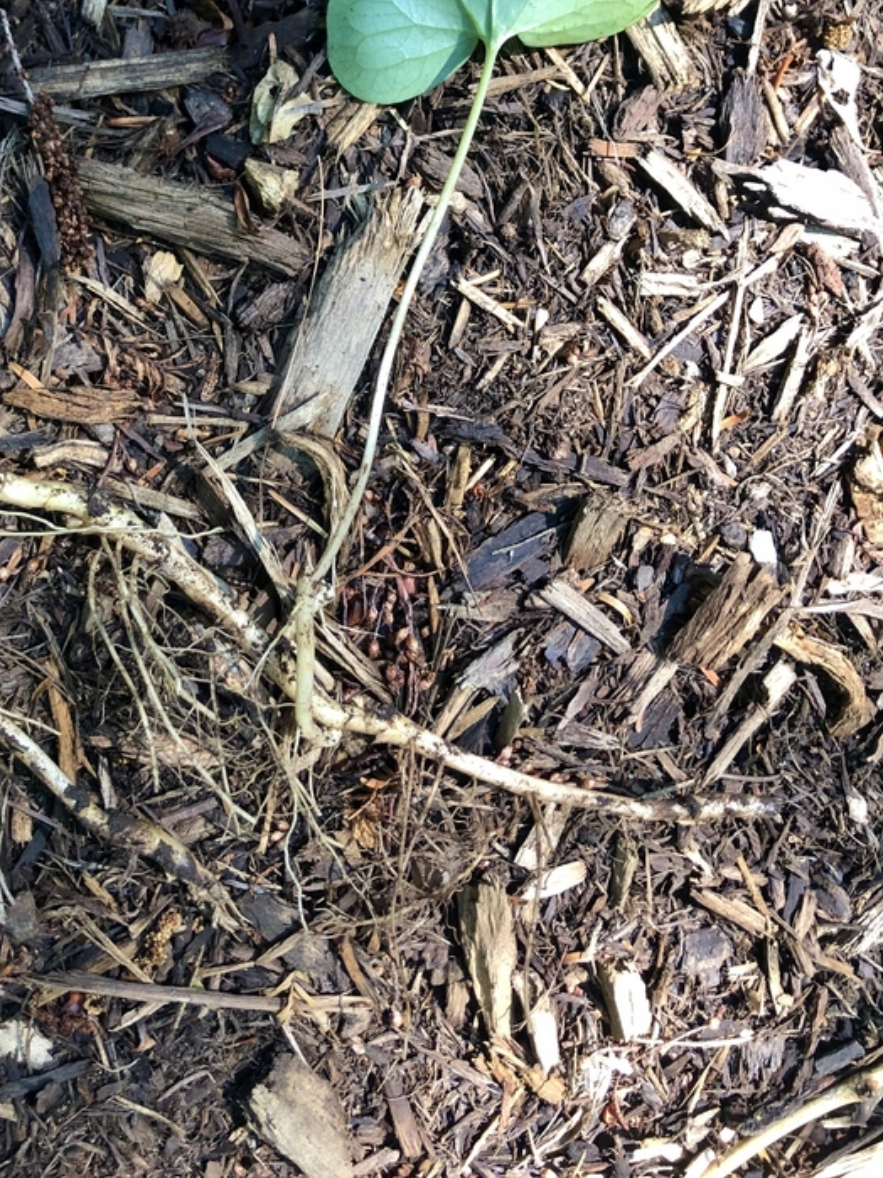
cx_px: 283
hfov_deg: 34.7
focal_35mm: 41
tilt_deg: -81.8
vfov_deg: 44.9
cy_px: 371
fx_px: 1395
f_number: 1.8
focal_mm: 3.99
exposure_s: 1/30
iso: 25
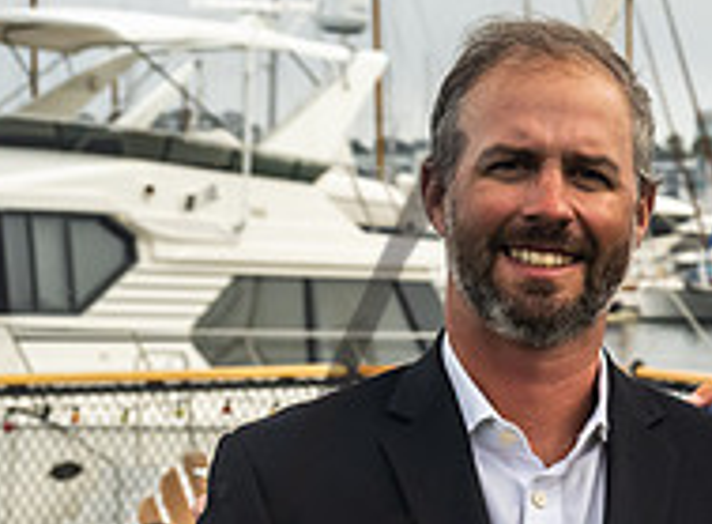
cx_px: 1242
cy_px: 511
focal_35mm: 211
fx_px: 4310
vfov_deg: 6.9
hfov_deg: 9.1
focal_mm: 53
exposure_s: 1/200
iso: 800
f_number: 7.1
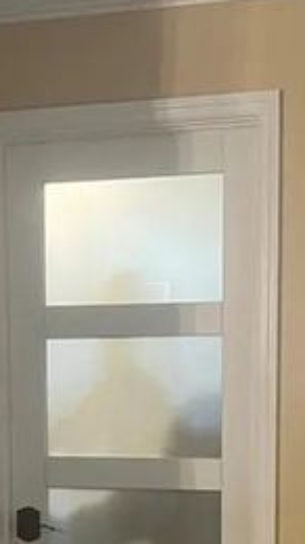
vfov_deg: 22.3
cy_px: 503
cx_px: 79
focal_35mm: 93
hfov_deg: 13.0
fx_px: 1339
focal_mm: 5.7
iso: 400
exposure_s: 1/40
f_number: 1.5
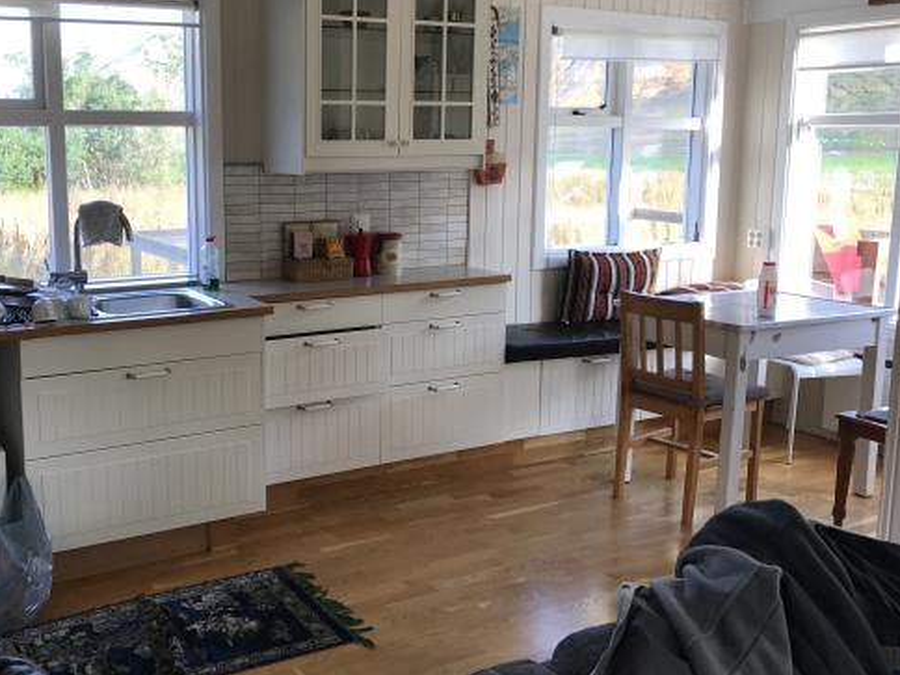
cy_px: 292
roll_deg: +0.5
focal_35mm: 37
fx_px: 962
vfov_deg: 38.6
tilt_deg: -8.8
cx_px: 320
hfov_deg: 49.5
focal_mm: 3.99
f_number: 1.8
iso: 20
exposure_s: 1/102
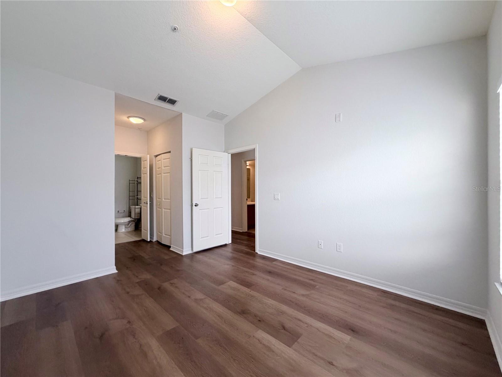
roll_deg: +0.4
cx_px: 251
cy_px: 188
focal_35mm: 14
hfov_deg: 102.1
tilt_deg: -0.9
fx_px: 203
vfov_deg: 85.7
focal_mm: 2.22
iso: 200
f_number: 2.2
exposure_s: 1/121
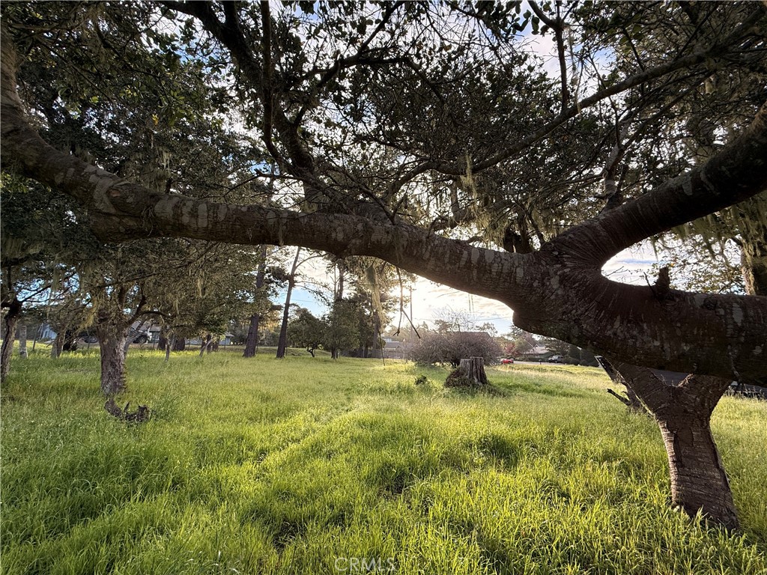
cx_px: 384
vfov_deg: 85.7
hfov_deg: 102.1
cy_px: 288
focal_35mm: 14
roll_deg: +1.5
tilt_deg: +13.5
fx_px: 310
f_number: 2.2
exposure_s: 1/472
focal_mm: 2.22
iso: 64
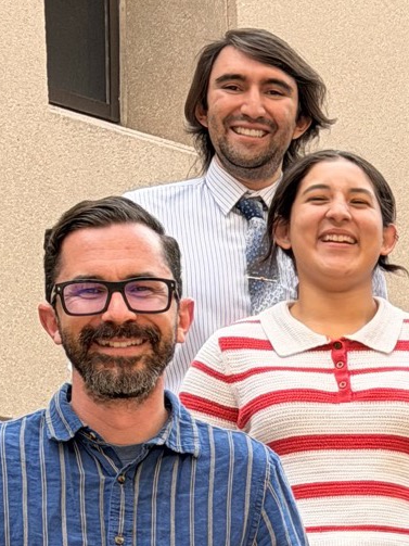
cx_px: 650
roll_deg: +0.8
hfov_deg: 7.6
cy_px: 733
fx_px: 3010
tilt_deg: +4.5
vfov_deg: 10.1
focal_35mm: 191
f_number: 1.78
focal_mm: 6.76
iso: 64
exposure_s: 1/549
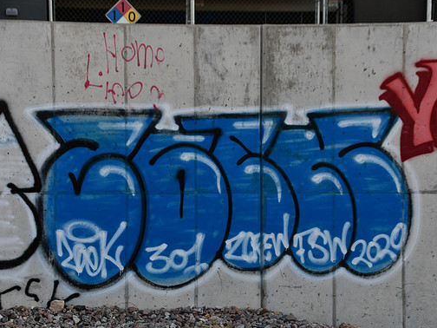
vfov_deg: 14.4
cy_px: 164
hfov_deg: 19.1
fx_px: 1300
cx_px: 238
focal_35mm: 103
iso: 200
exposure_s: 1/250
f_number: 7.1
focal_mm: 62
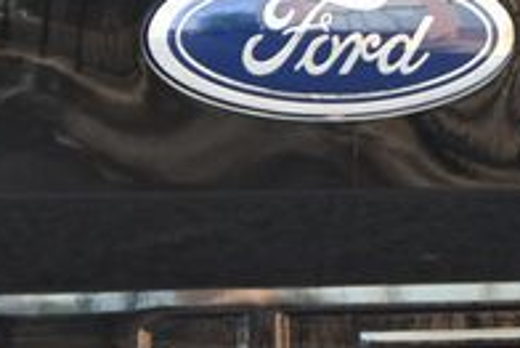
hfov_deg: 6.0
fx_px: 4943
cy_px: 260
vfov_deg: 4.0
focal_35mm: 342
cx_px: 302
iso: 720
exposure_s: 1/250
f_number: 4.5
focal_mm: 70
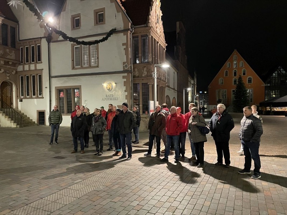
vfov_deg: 53.1
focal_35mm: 26
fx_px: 216
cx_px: 144
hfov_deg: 67.3
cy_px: 108
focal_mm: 4.2
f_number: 1.6
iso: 640
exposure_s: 1/25
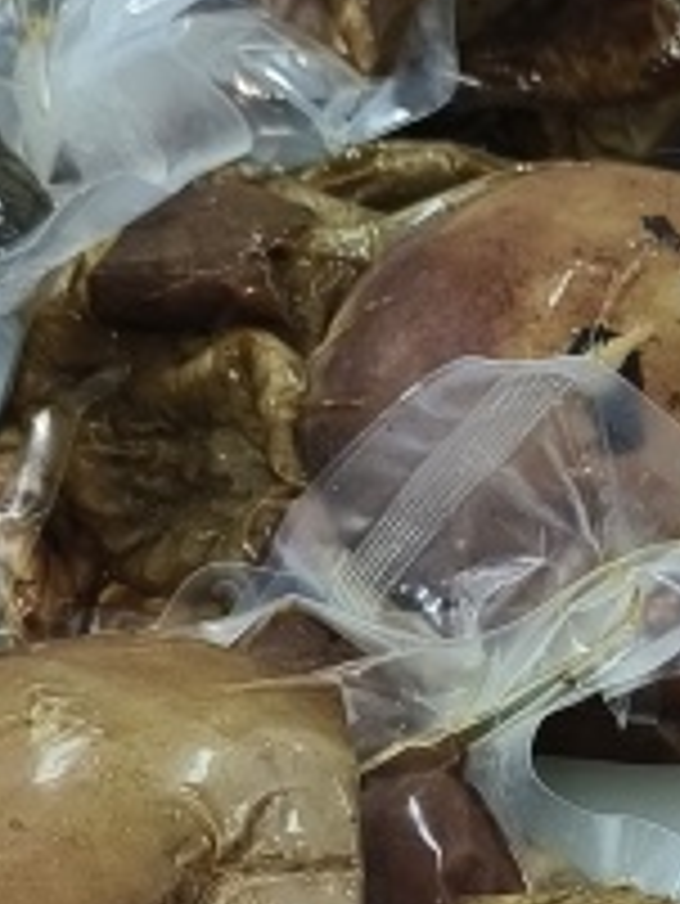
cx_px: 1000
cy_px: 744
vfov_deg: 16.0
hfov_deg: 11.7
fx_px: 3192
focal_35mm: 122
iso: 592
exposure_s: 1/100
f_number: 1.75
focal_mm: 5.5
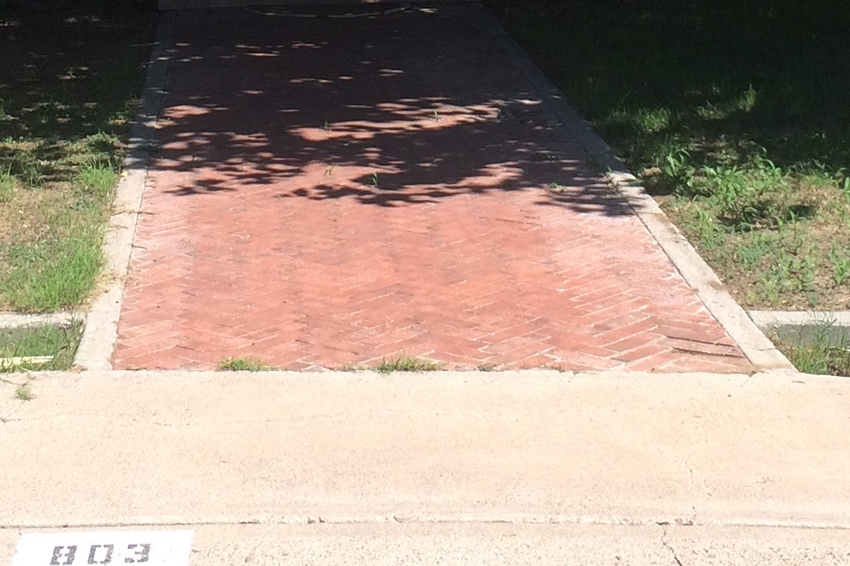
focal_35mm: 100
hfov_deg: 20.4
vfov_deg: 13.0
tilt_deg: -0.5
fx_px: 2361
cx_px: 356
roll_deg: -1.1
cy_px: -267
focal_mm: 4.15
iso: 32
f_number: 2.2
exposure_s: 1/1520
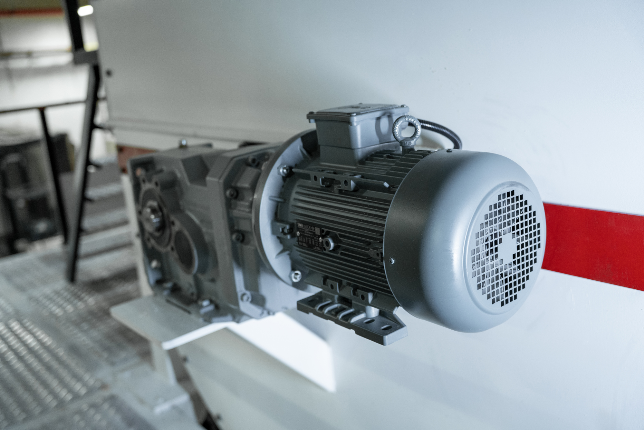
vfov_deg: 36.1
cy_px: 215
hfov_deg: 52.1
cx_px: 322
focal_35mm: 37
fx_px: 658
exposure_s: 1/100
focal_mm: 36.8
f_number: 2.8
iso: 2500
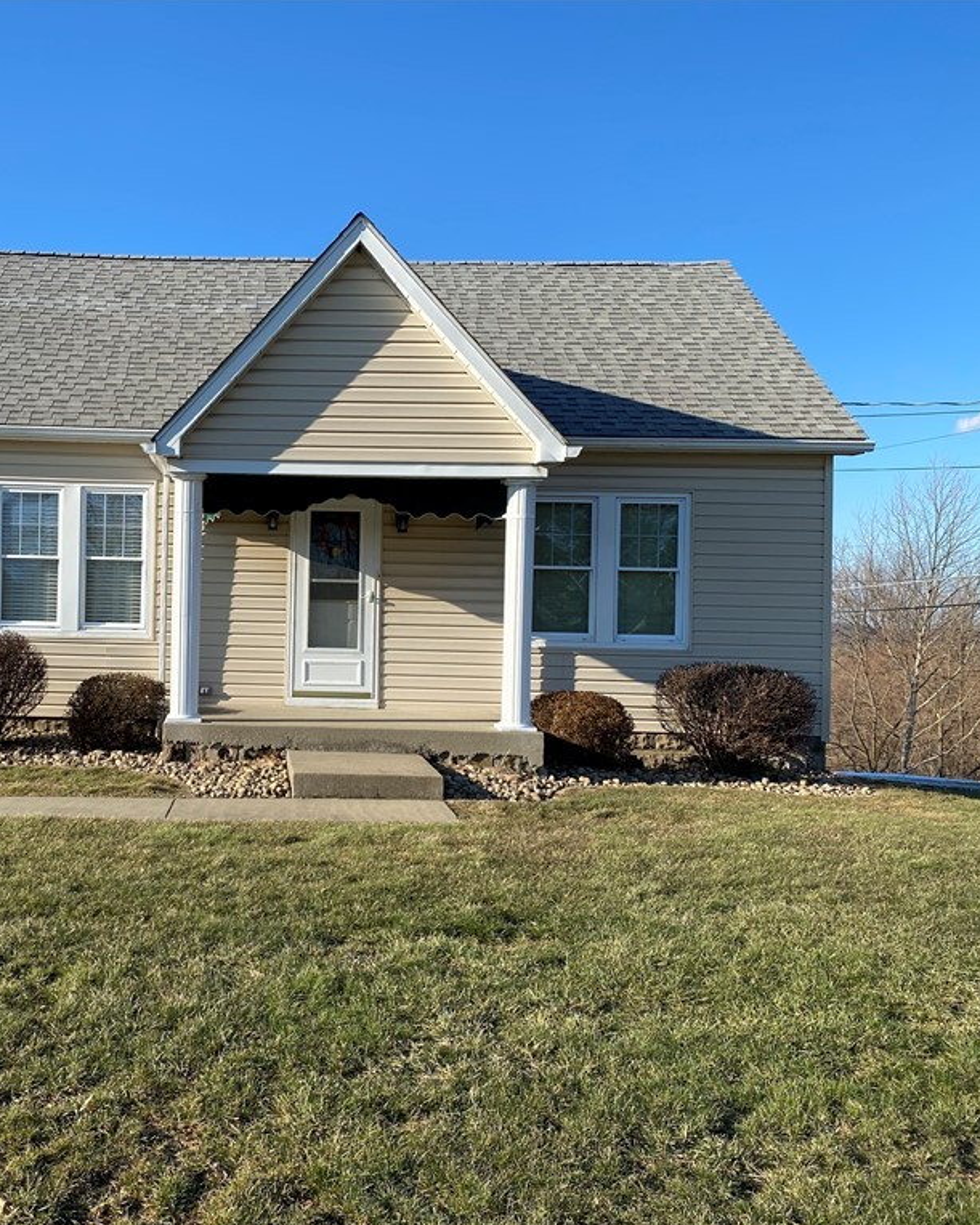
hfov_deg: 41.9
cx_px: 229
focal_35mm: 34
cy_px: 612
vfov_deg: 52.9
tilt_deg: +1.3
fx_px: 1233
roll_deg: -0.3
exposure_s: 1/1961
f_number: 1.8
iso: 32
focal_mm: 4.25
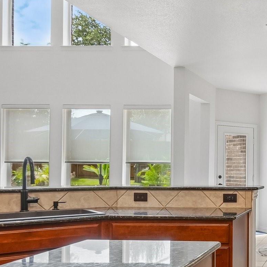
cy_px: 177
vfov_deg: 35.7
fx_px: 410
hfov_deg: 30.2
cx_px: 327
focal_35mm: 47
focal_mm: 14
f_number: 8
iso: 400
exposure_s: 1/20
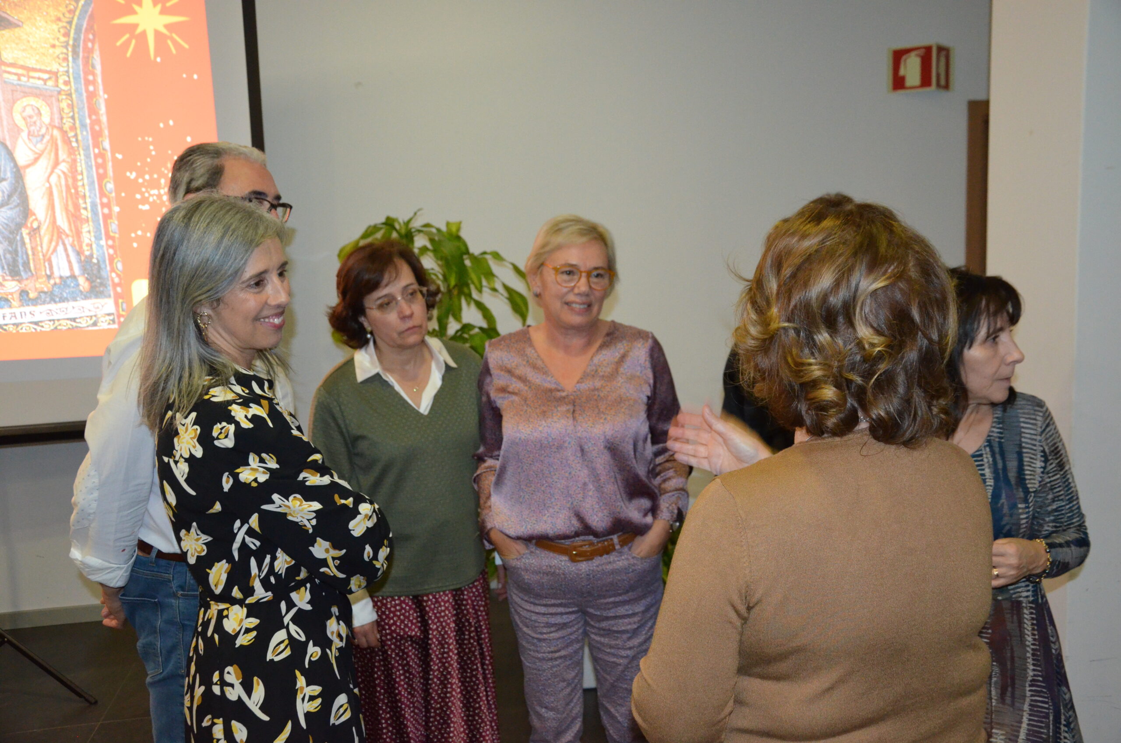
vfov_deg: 36.7
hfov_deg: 53.2
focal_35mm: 36
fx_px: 1119
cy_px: 372
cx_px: 560
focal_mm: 24
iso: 3200
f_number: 3.8
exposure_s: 1/60
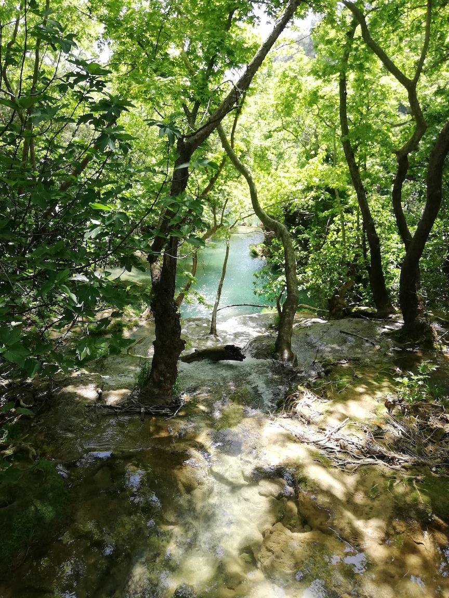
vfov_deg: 67.3
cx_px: 224
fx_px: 450
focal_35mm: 26
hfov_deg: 53.1
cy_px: 299
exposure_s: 1/125
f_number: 2.2
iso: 50
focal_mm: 3.81
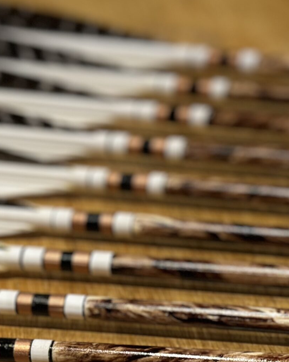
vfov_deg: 16.2
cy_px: 320
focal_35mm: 117
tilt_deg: -33.0
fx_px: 1251
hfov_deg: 13.1
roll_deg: +11.5
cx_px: 58
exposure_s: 1/50
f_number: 1.78
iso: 160
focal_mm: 6.86
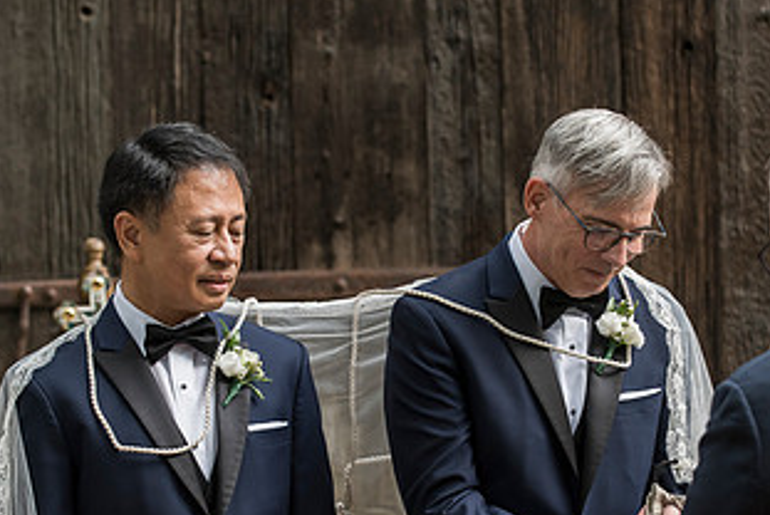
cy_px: 370
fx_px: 4389
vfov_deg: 6.7
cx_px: 458
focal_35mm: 205
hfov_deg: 10.0
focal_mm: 110
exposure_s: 1/500
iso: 800
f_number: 3.2
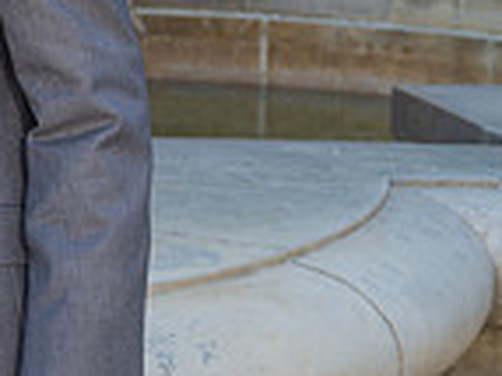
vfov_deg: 8.9
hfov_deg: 11.0
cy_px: -149
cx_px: -488
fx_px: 2376
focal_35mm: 164
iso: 200
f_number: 5
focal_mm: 42
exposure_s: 1/200
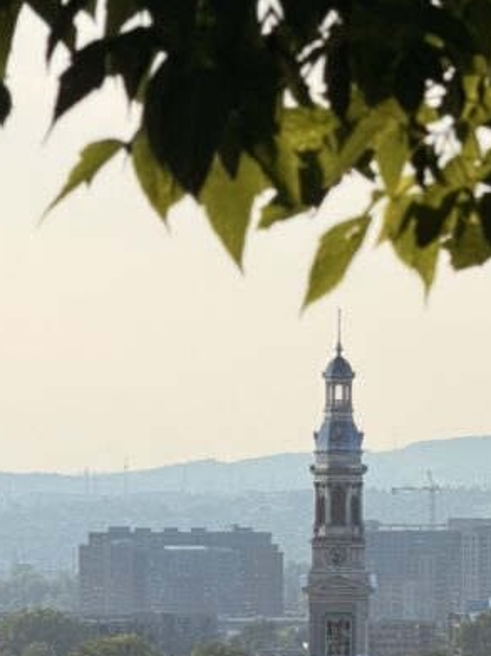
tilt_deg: -0.2
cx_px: 486
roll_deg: -0.3
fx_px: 4958
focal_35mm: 262
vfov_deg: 7.6
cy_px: 493
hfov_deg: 5.7
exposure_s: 1/1211
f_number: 2.8
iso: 20
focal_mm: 16.89
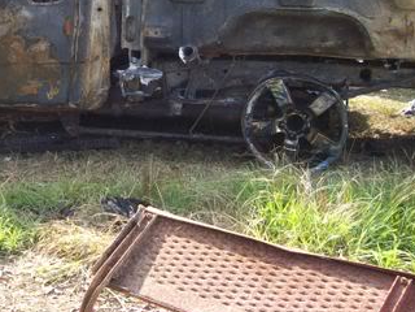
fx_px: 863
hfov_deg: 26.7
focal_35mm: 72
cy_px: 57
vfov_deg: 20.2
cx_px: 100
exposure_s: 1/210
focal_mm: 6
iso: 80
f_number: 2.7
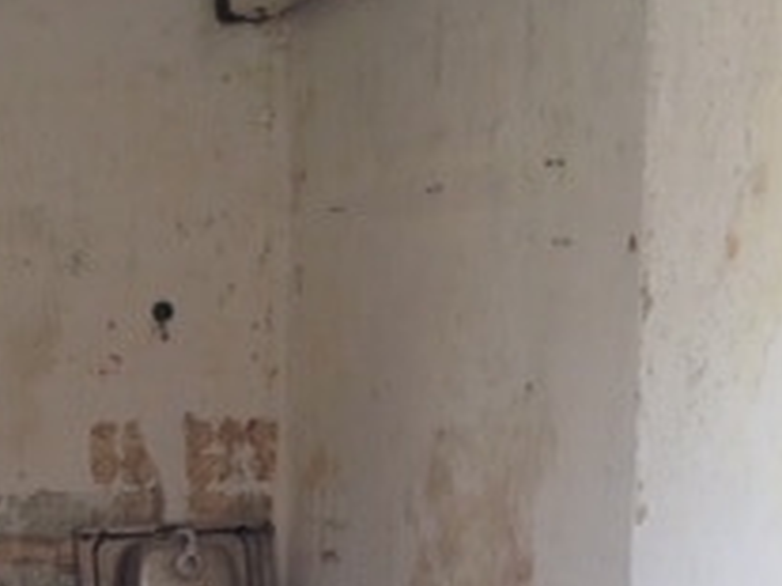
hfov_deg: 19.1
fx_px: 2303
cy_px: 616
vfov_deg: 14.2
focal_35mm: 102
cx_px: 185
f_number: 2.4
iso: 64
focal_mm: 4.12
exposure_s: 1/60
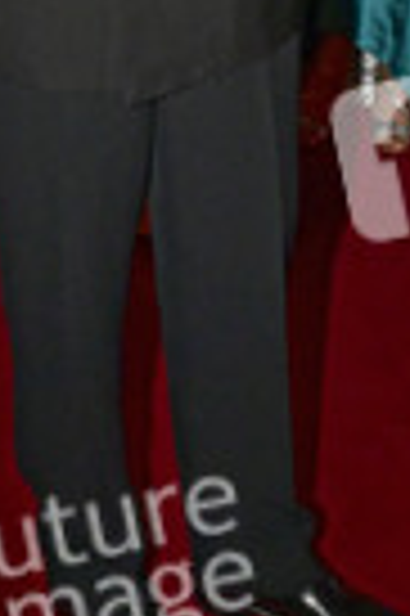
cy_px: -90
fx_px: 1199
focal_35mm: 70
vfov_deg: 26.2
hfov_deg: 19.4
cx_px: 153
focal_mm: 24
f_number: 7.1
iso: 6400
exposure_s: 1/200
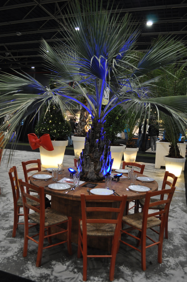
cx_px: 94
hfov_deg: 43.5
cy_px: 141
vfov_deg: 62.0
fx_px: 234
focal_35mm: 30
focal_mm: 20
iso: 800
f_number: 3.8
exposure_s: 1/50
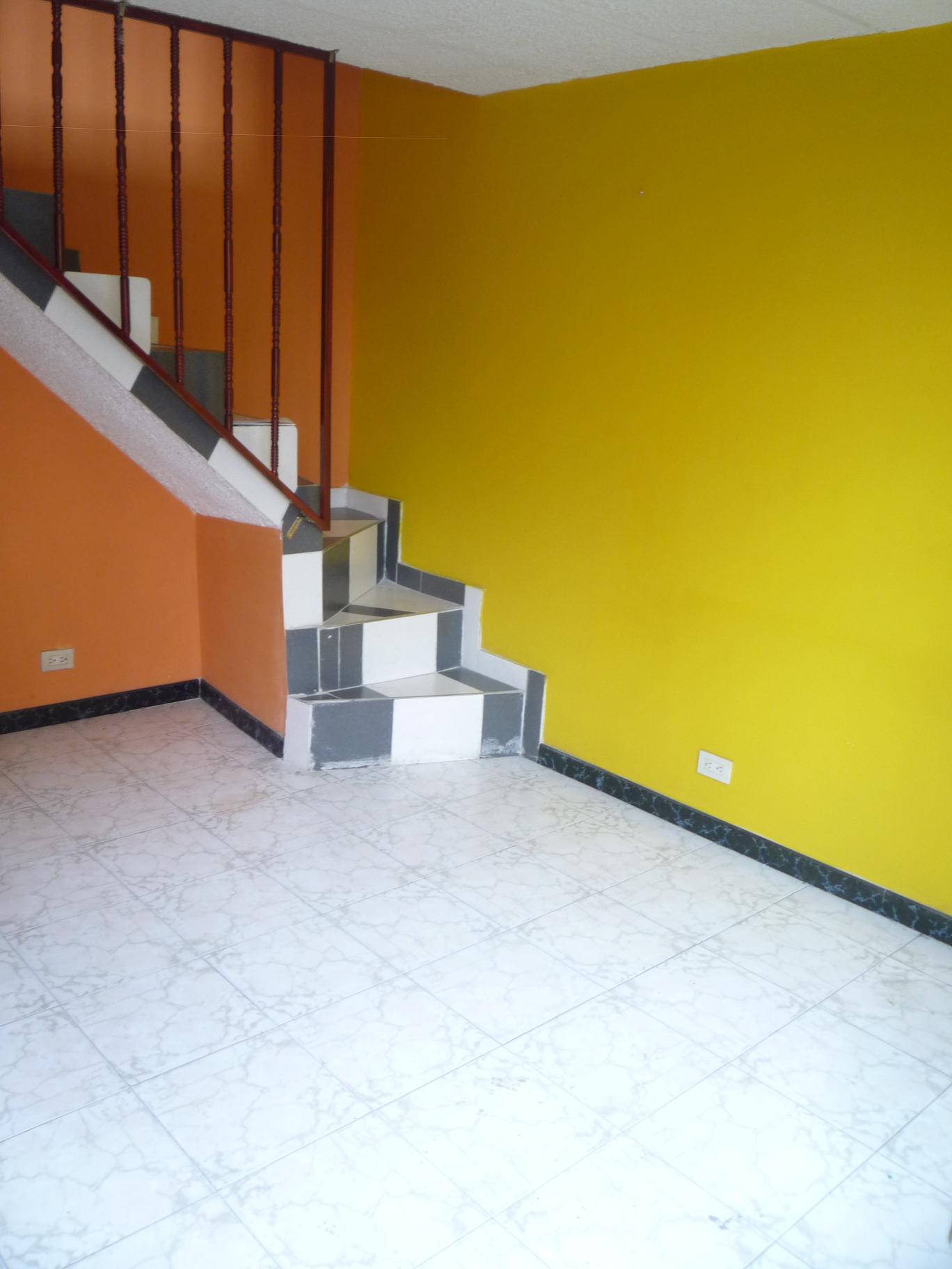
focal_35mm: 30
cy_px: 634
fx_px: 1100
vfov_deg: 60.0
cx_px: 476
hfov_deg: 46.8
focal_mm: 5.2
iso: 160
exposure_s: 1/30
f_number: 3.3
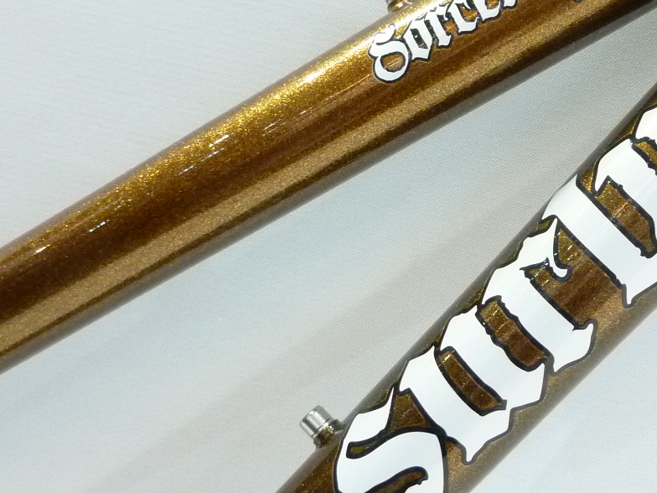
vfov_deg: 28.5
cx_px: 464
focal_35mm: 51
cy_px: 195
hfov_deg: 36.9
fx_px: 968
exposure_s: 1/15
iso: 400
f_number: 3.3
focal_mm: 4.1
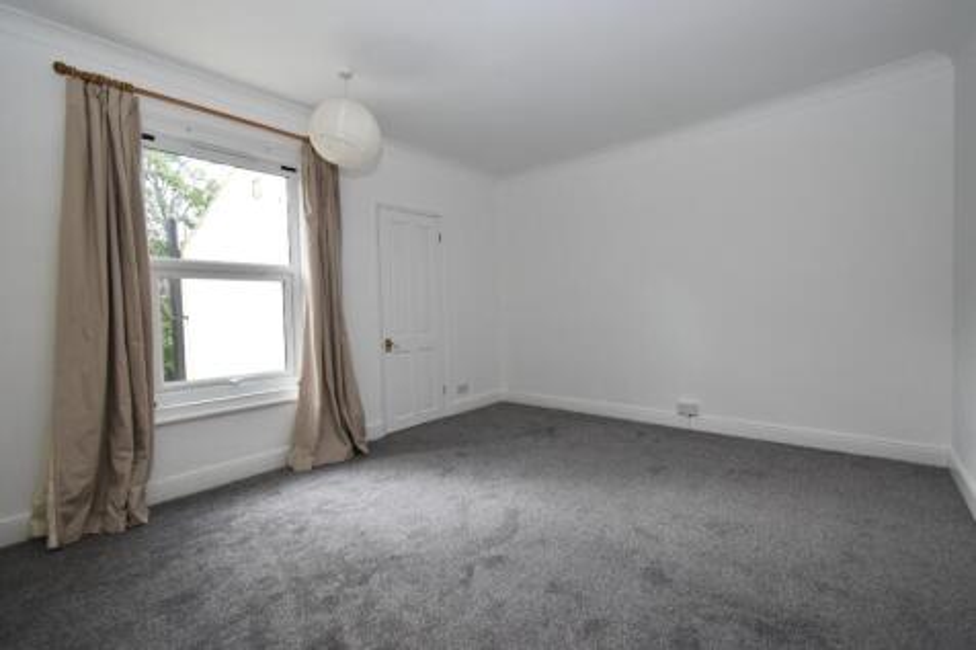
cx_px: 488
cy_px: 325
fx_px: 407
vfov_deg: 77.3
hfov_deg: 100.4
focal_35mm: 15
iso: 400
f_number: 5
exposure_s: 1/100
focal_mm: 10
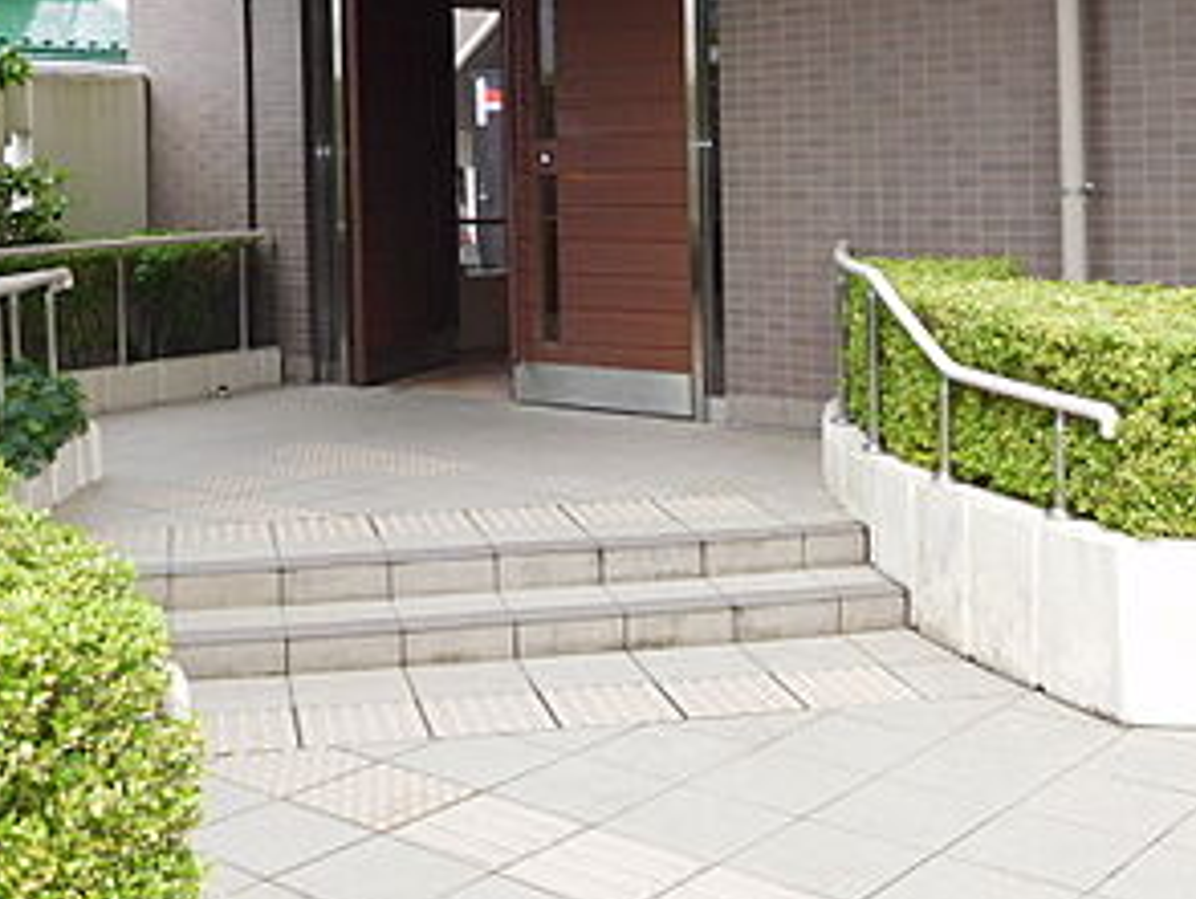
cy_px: 155
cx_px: 509
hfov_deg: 37.4
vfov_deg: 27.9
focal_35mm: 51
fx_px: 1764
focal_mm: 4.5
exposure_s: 1/200
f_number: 3.4
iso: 125
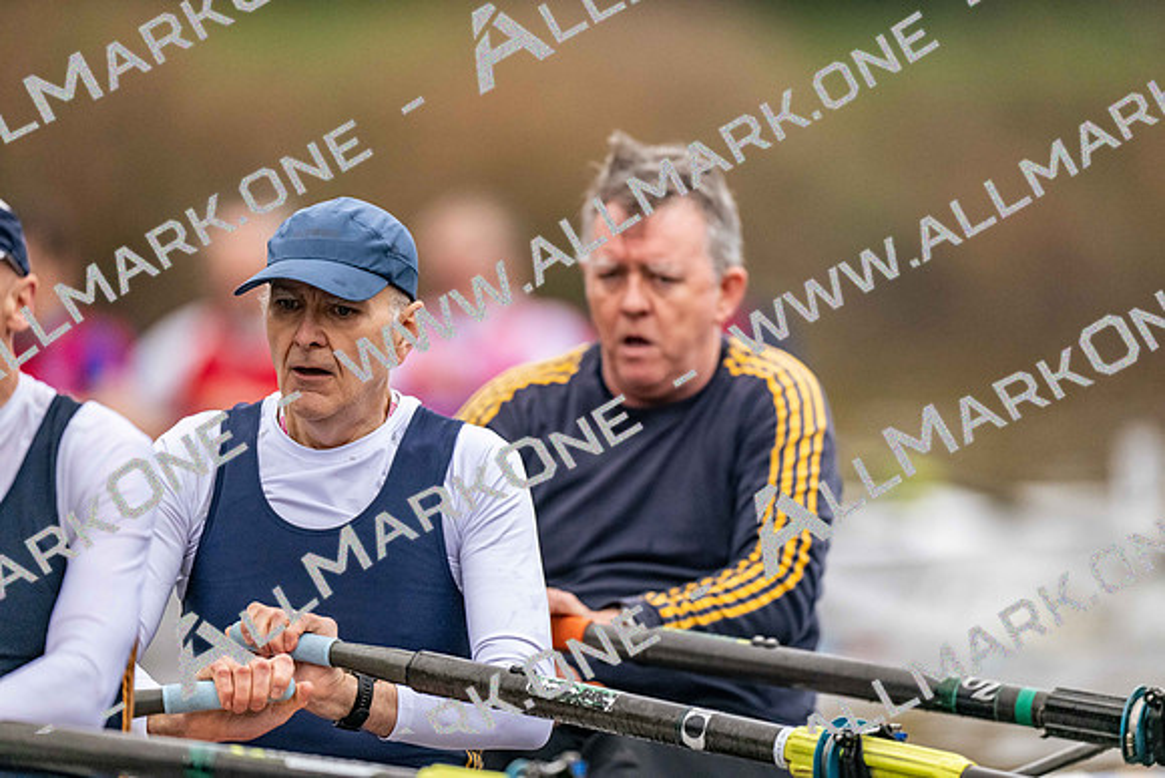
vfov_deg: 2.3
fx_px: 19420
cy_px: 389
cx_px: 582
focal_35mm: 600
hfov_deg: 3.4
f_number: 4
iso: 4000
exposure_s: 1/2500
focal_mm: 600
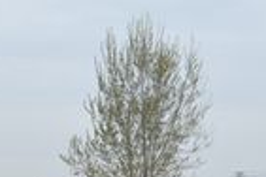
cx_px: 40
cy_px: 221
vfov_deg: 8.8
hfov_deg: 13.3
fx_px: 1130
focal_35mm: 153
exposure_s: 1/800
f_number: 14
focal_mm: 24
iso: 1250
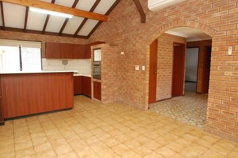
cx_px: 122
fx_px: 136
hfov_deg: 82.3
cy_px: 77
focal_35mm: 21
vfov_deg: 60.3
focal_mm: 11
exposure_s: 1/60
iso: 1600
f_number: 4.5
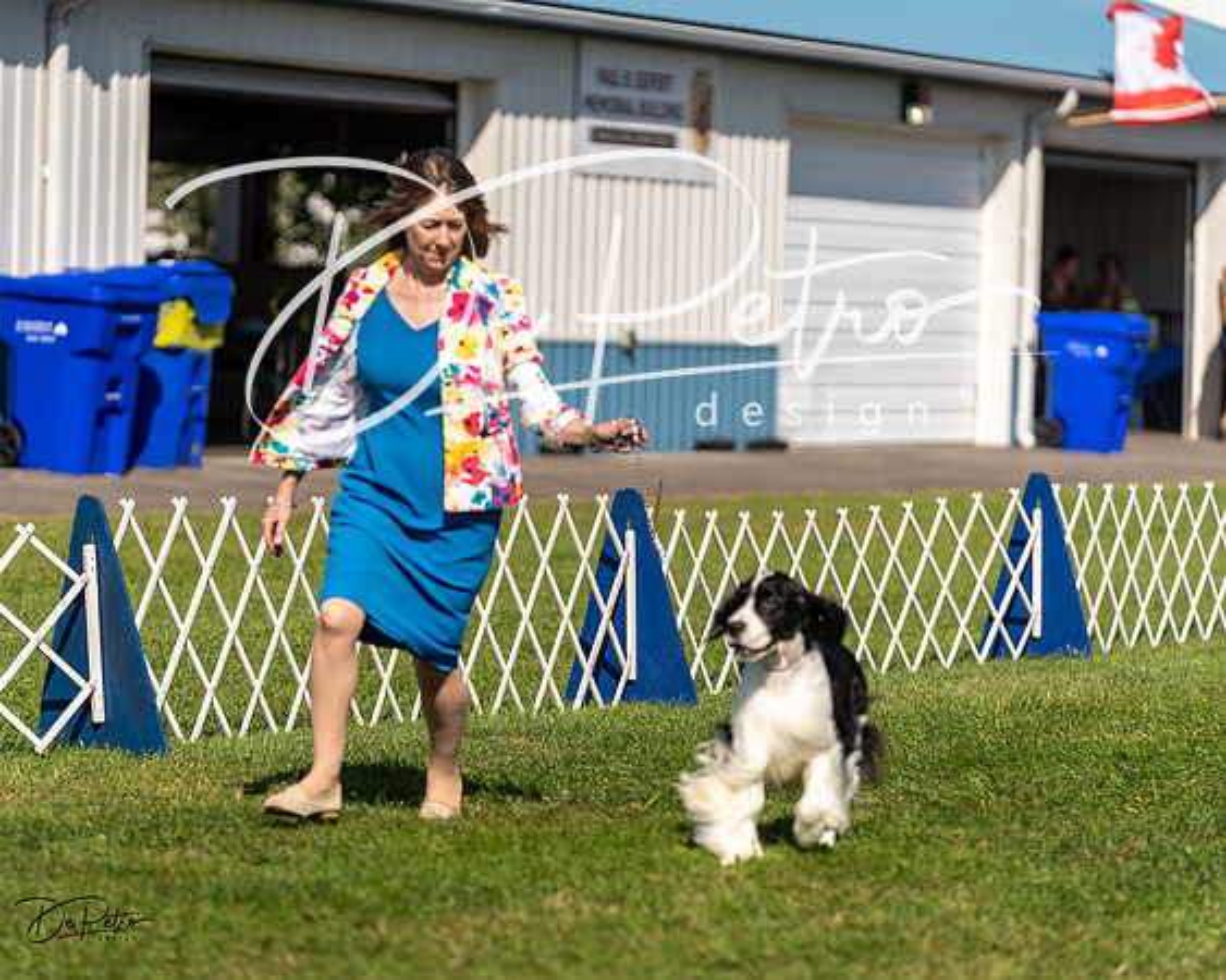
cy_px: 490
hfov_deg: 11.1
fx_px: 6291
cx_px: 613
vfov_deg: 8.9
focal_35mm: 173
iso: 100
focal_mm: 154
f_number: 3.2
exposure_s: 1/2500
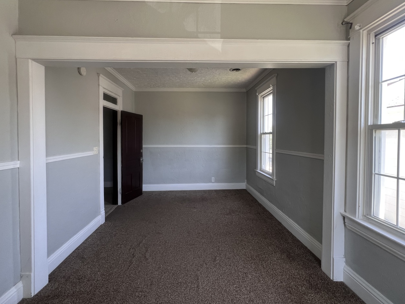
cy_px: 143
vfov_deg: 81.7
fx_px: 175
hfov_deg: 98.2
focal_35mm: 15
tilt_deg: -3.3
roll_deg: -0.1
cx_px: 202
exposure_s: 1/99
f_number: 1.8
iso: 125
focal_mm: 1.57
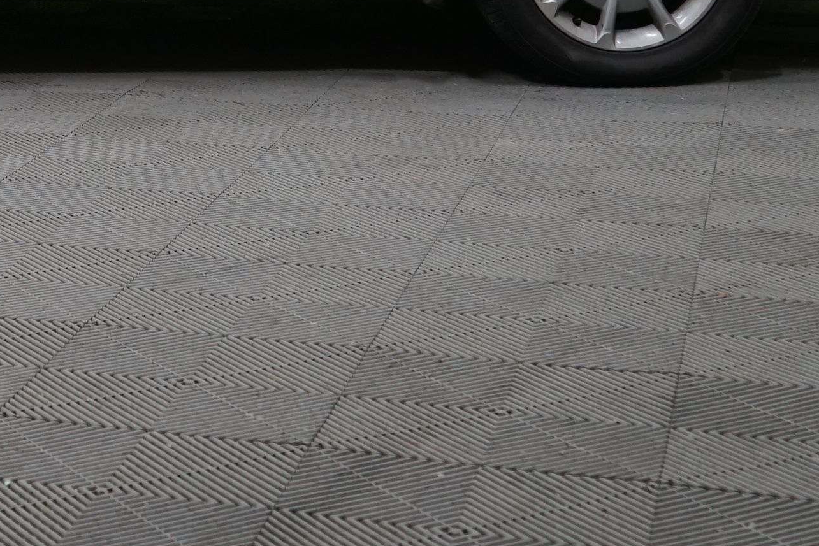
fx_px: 2230
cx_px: -57
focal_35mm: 98
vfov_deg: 13.4
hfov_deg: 20.0
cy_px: -201
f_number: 4
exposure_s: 1/160
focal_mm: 32
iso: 1250
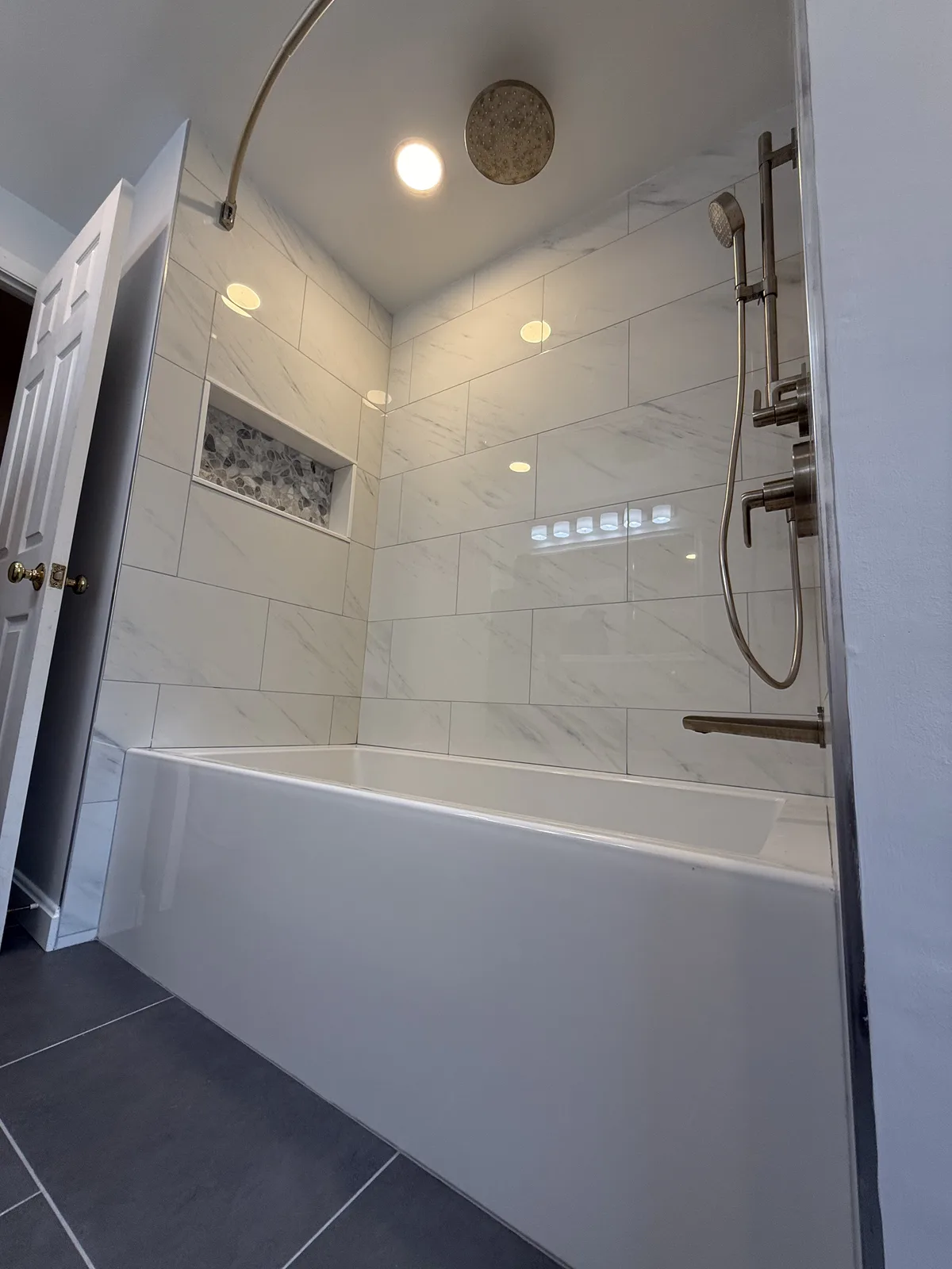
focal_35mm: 14
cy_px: 634
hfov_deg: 85.7
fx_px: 513
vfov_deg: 102.1
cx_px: 476
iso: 80
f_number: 2.2
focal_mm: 2.22
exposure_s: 1/99
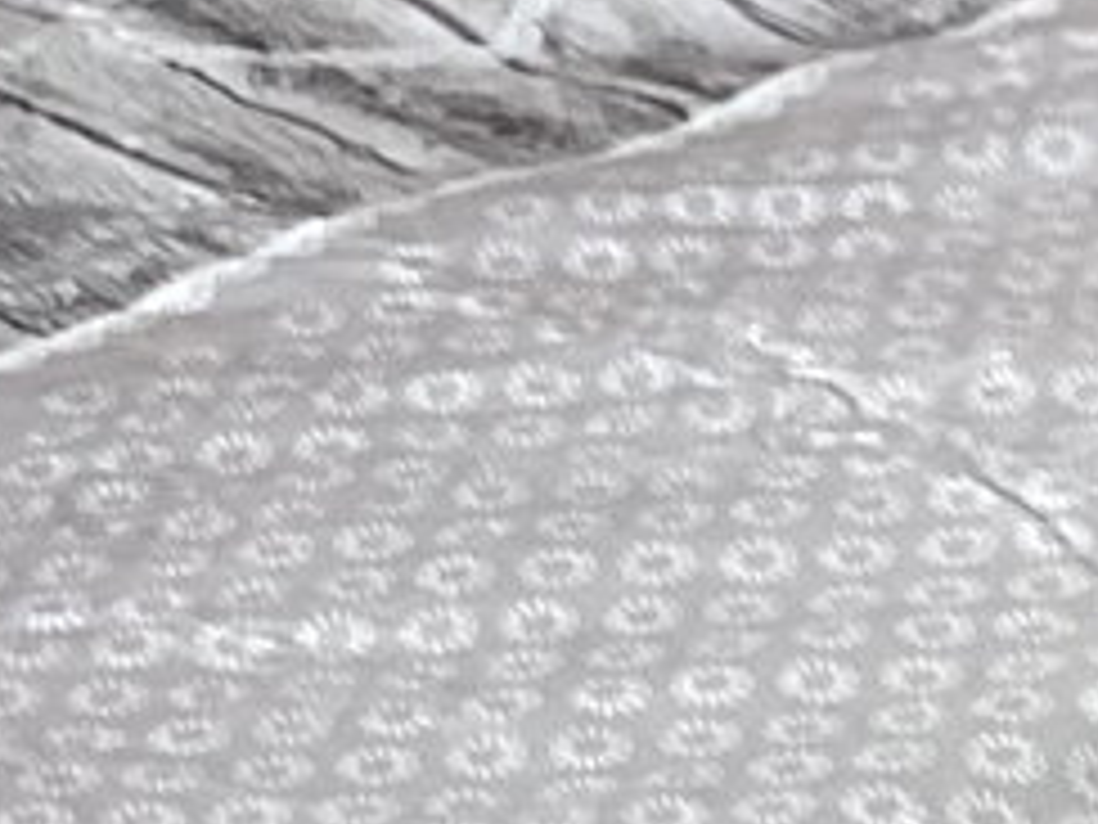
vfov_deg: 6.9
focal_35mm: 203
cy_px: -1081
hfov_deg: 9.3
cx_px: 1948
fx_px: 6439
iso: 100
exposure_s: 1/60
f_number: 2.4
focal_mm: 3.3
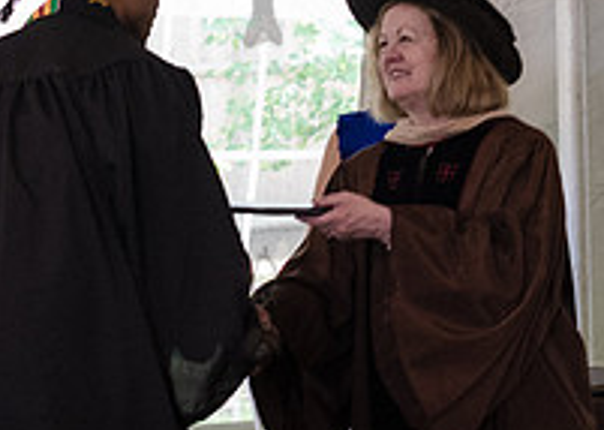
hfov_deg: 14.1
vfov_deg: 10.0
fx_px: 2450
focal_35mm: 143
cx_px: 285
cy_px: 83
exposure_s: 1/200
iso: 2000
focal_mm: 35
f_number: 4.5
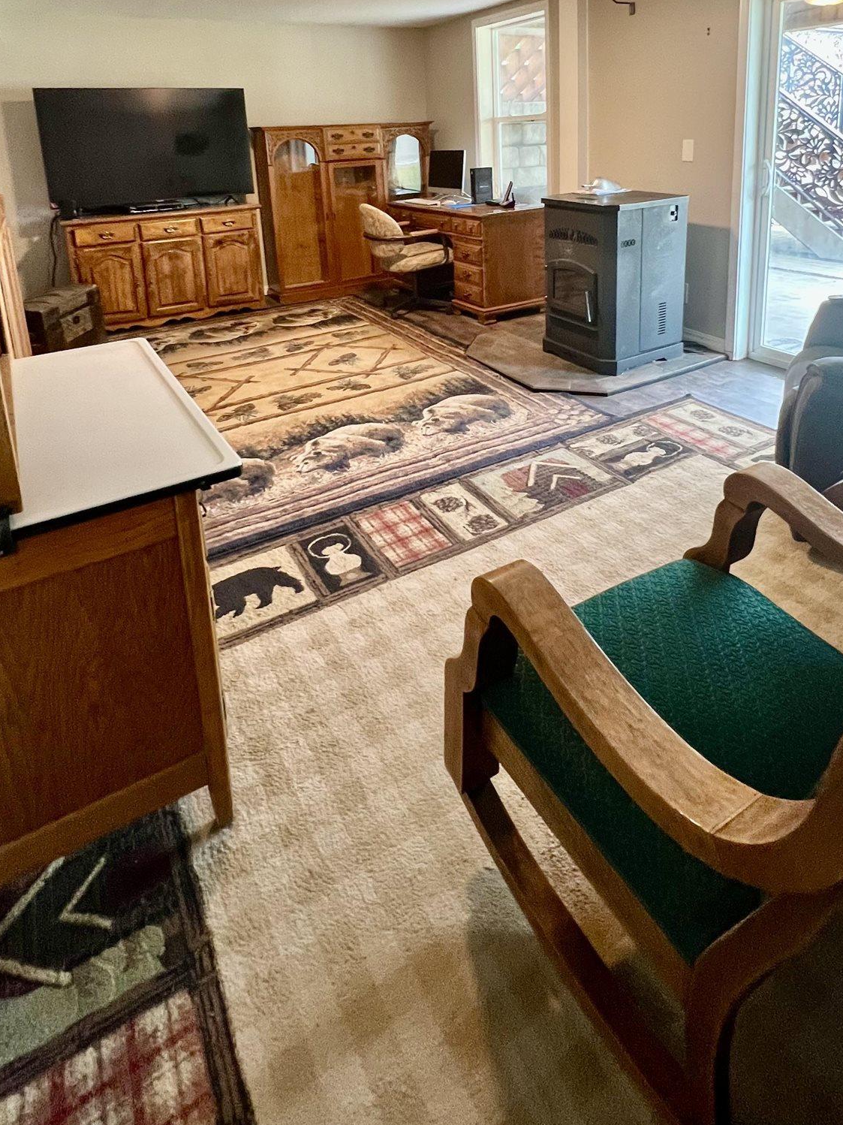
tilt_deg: -11.6
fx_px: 650
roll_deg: +2.0
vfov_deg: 75.8
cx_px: 440
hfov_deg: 65.9
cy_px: 282
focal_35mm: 20
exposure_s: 1/60
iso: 320
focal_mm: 1.57
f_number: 1.8
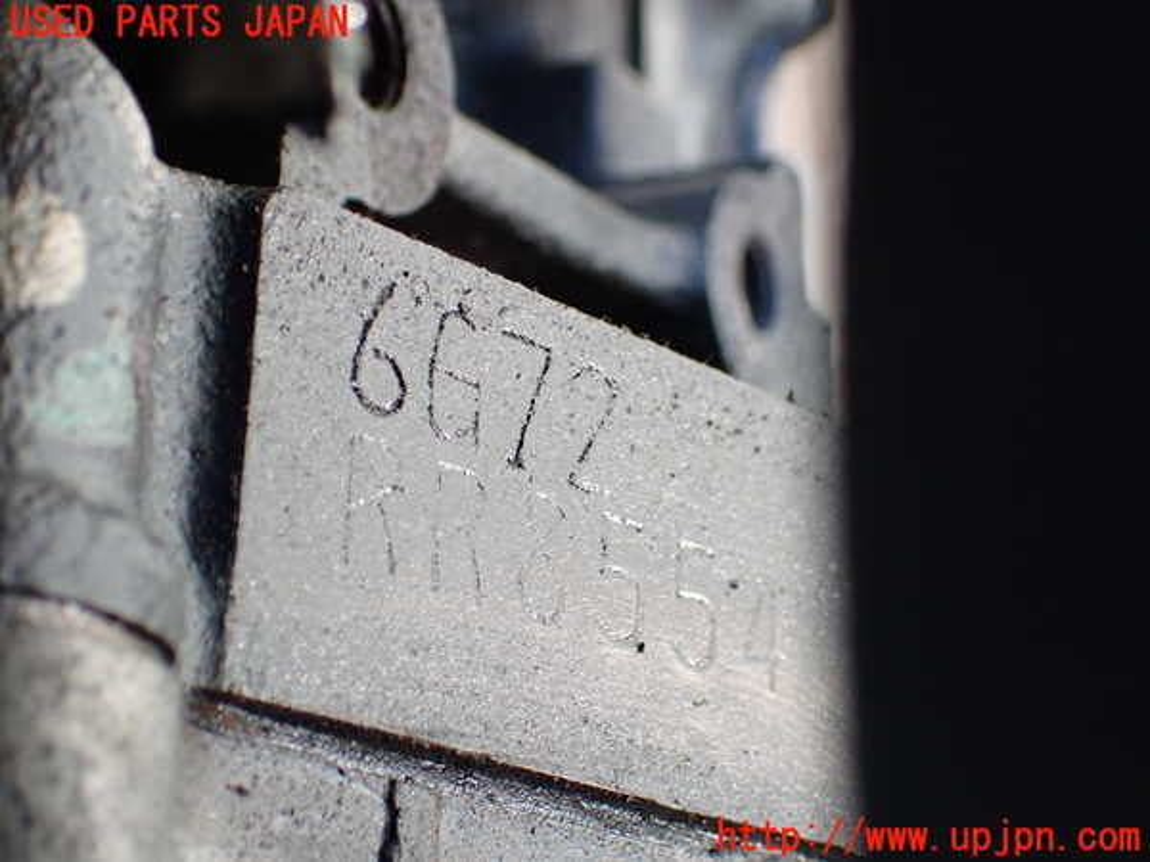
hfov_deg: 22.3
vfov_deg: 16.8
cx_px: 575
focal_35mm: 88
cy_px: 431
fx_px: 2924
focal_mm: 15.66
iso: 800
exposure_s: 1/100
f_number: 4.5
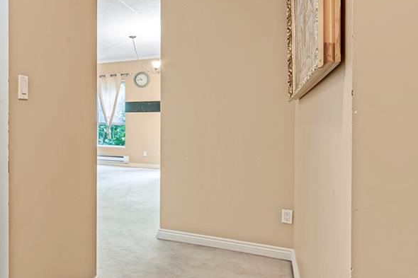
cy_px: 153
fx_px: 302
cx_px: 69
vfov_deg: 49.5
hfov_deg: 62.0
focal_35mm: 26
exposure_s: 1
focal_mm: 10
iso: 100
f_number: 8
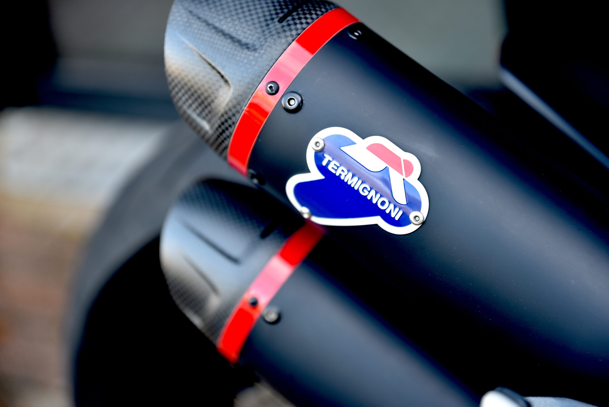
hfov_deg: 28.8
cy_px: 204
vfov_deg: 19.5
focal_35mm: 70
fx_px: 1185
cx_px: 304
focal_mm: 70
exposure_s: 1/50
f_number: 2.8
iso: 200
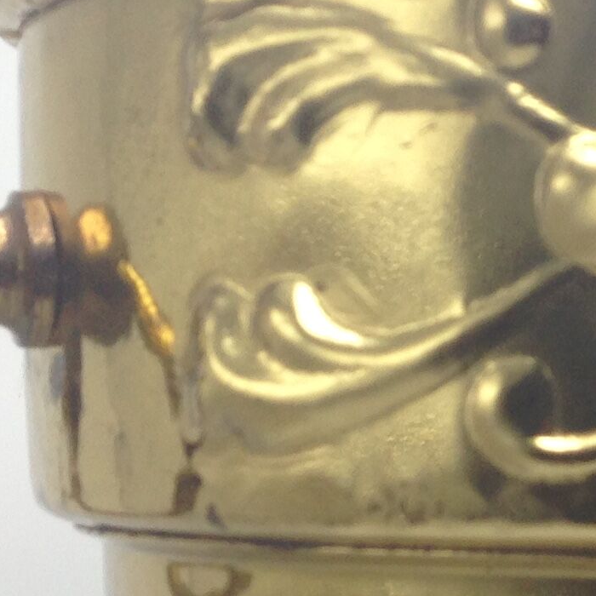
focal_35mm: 136
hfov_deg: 12.5
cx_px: 748
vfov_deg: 12.8
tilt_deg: -2.2
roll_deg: +0.6
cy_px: 495
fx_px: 2649
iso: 50
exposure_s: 1/321
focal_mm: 4.12
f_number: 2.4
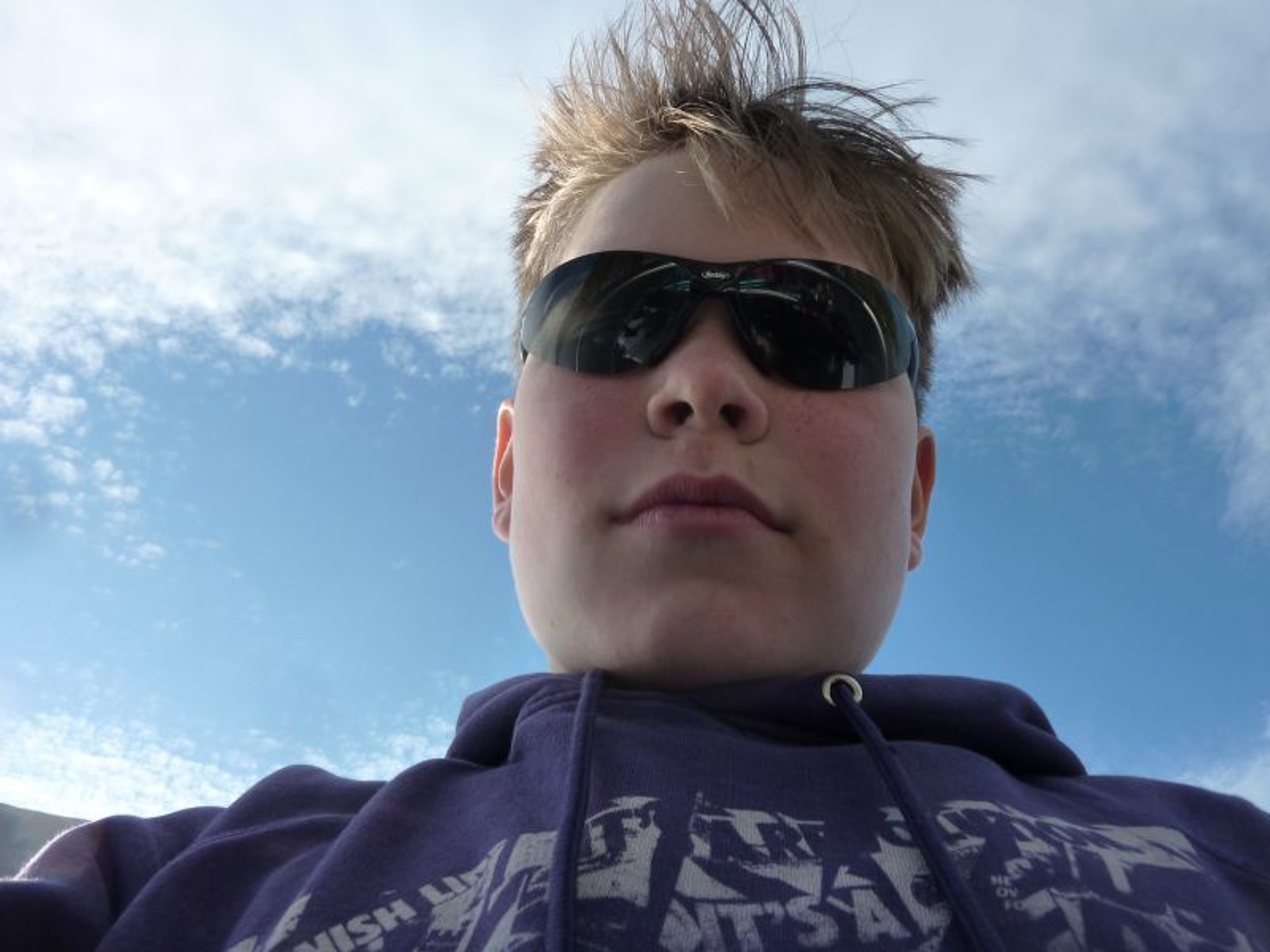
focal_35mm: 25
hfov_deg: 69.4
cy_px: 476
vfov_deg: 54.9
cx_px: 635
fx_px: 917
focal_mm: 4.1
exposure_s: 1/500
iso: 125
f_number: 4.5
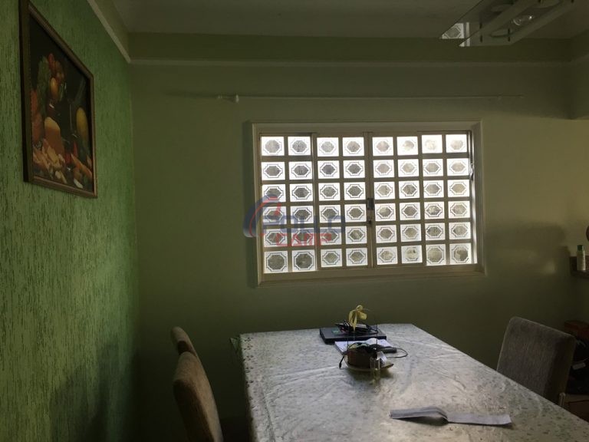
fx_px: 493
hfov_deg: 61.7
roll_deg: -1.0
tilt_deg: +0.3
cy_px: 221
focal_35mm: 29
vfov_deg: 48.2
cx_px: 294
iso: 32
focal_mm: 4.15
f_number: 2.2
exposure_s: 1/30
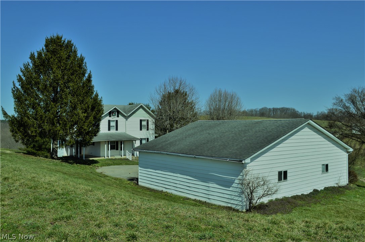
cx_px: 182
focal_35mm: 30
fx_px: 304
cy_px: 121
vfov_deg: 43.5
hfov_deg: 62.0
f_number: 11
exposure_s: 1/500
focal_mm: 20
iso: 125
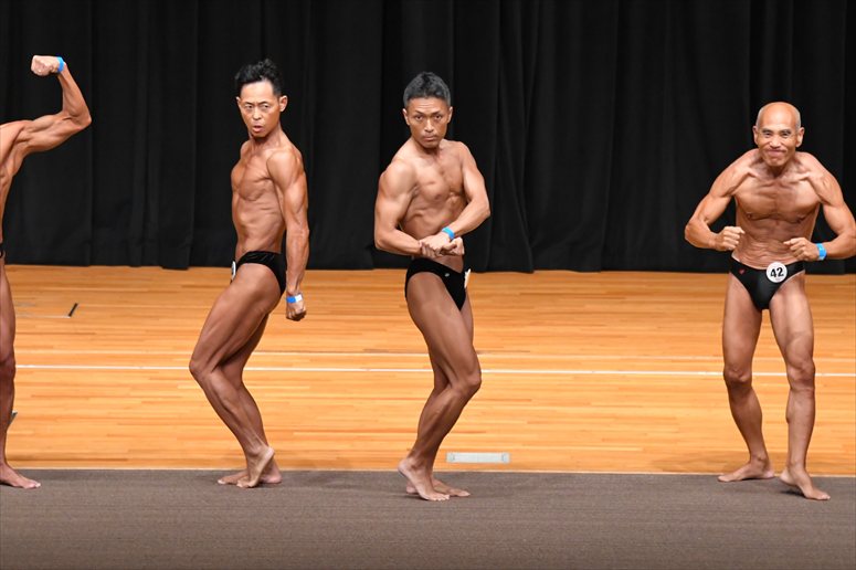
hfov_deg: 9.5
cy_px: 285
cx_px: 428
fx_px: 5157
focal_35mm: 217
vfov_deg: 6.3
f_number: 5.6
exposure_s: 1/400
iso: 5000
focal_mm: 145
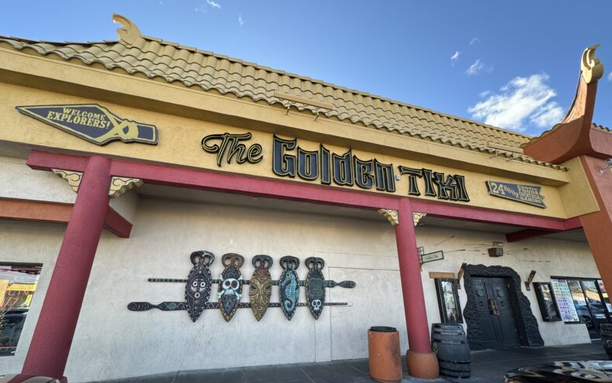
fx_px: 250
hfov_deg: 101.4
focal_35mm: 15
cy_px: 221
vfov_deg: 74.3
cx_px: 304
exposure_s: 1/260
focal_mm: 2.22
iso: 40
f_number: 2.2
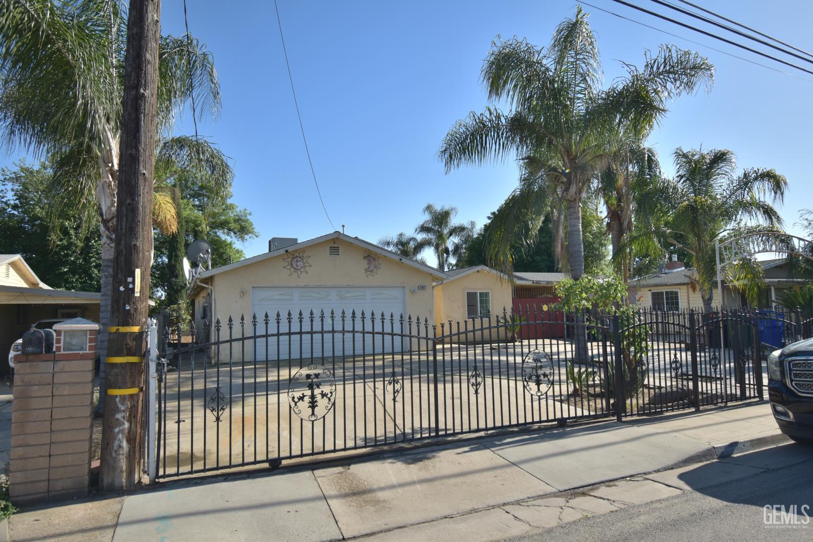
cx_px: 406
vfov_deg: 59.5
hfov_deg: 81.2
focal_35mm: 21
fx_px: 474
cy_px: 271
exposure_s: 1/640
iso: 100
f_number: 5
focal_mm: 14
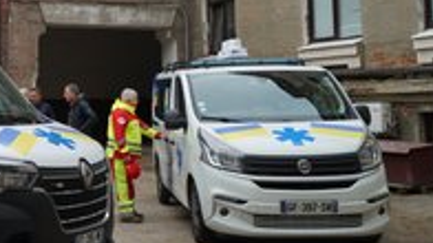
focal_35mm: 62
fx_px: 711
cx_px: 18
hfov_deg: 31.7
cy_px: 34
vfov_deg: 19.1
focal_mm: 29
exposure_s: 1/200
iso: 100
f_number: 4.5
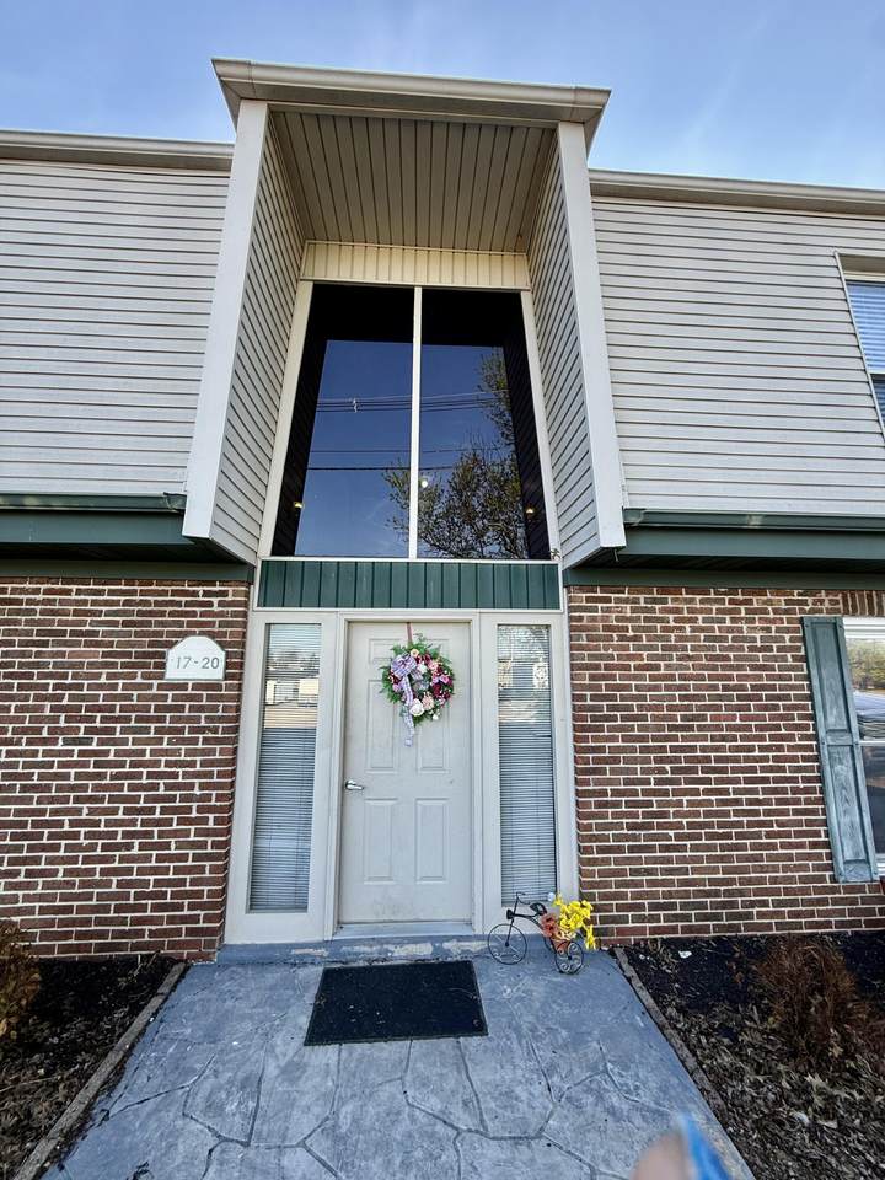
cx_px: 442
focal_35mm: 14
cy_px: 590
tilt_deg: +11.0
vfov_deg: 102.1
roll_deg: -0.1
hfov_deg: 85.7
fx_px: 477
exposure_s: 1/238
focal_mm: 2.22
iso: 50
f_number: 2.2
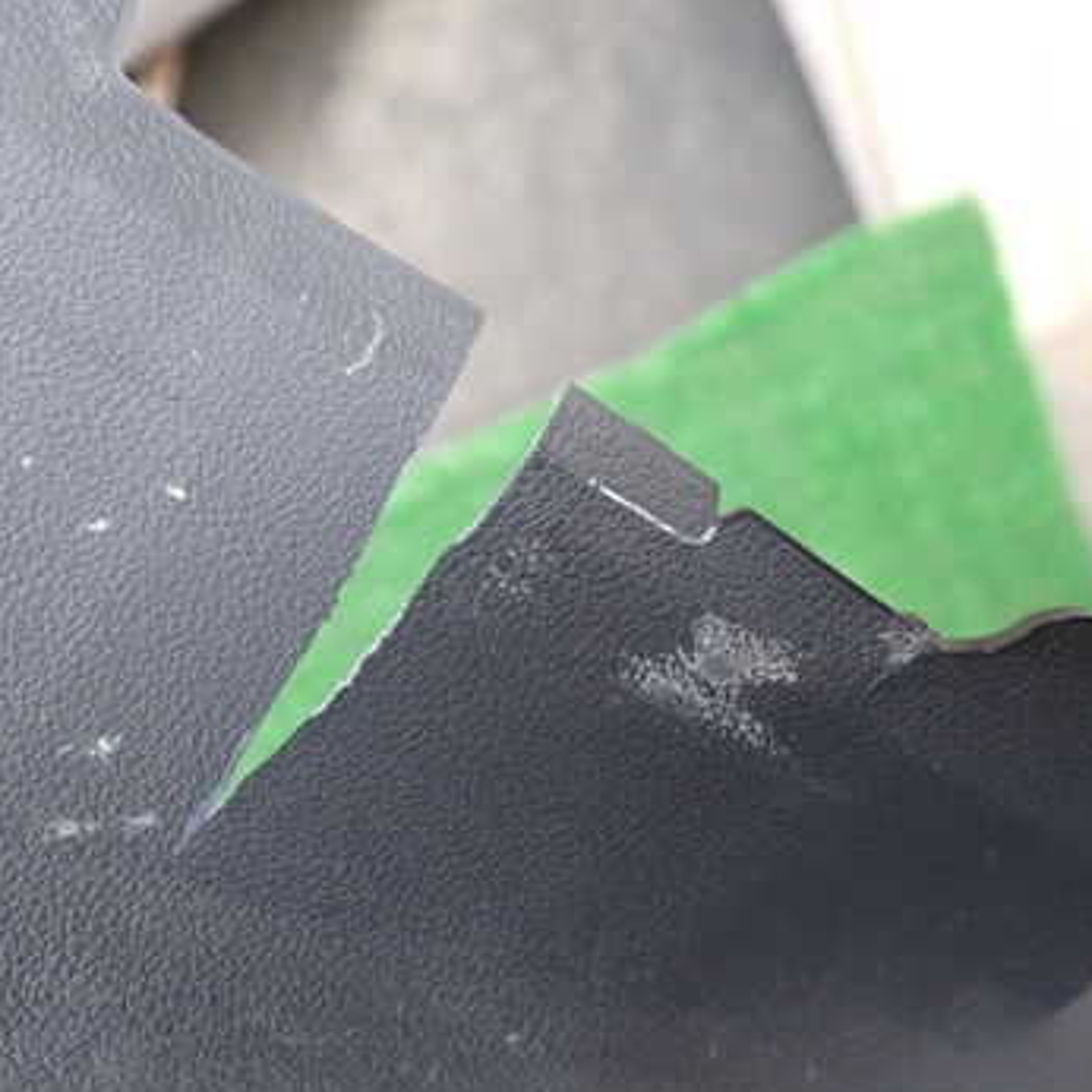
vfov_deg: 36.8
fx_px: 1642
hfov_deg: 36.8
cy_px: 581
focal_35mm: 46
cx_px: 562
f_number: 2.3
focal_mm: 5.4
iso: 400
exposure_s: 1/30
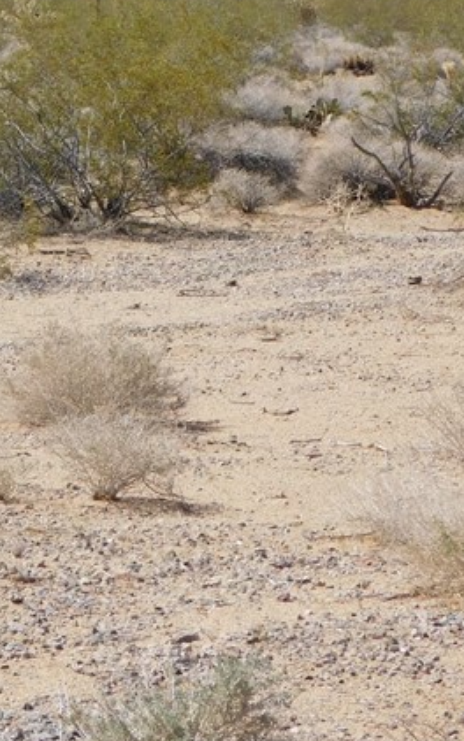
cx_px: 46
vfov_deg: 8.9
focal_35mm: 234
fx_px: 4731
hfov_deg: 5.6
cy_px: 170
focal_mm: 16.1
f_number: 4.5
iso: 125
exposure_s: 1/1000
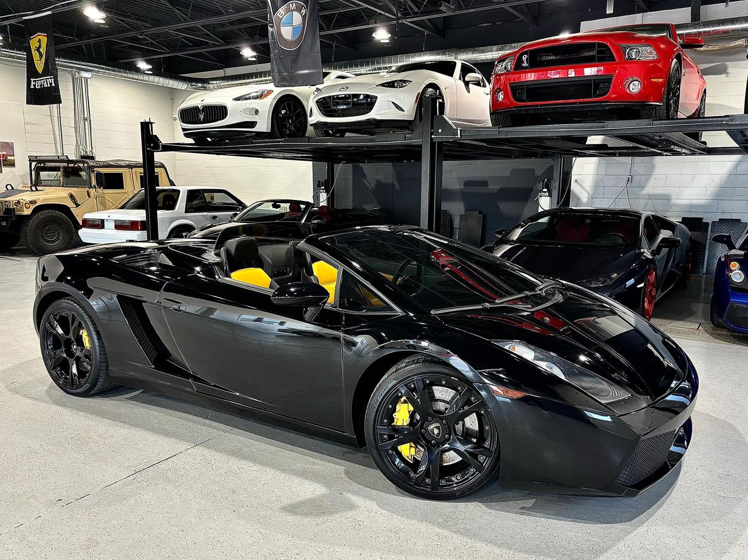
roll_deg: -0.7
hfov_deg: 63.4
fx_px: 605
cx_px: 389
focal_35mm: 28
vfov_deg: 49.7
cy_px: 294
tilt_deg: -10.6
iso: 125
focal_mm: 5.96
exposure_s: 1/60
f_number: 1.6
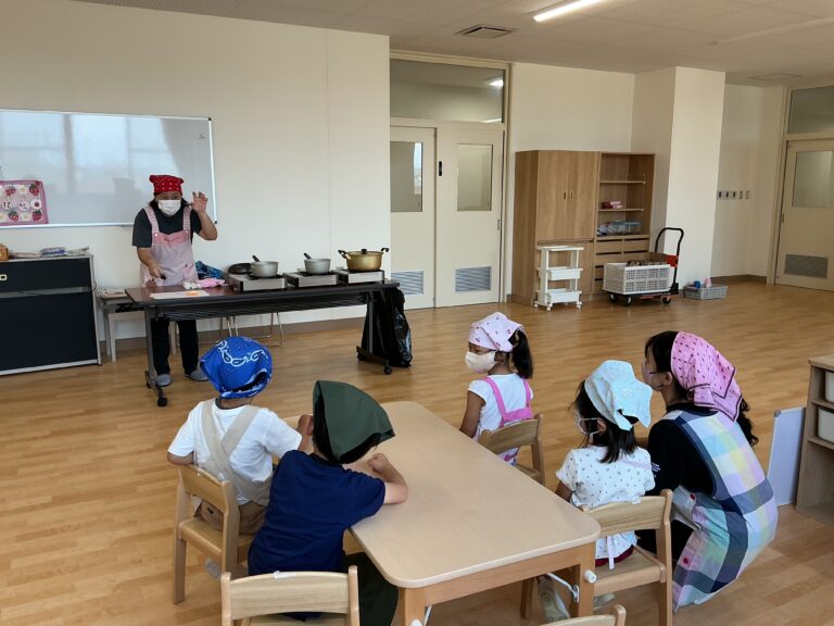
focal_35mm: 29
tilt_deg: -11.0
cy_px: 313
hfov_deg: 61.7
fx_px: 699
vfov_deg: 48.2
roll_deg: +0.9
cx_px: 417
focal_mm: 3
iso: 40
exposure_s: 1/120
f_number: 1.8
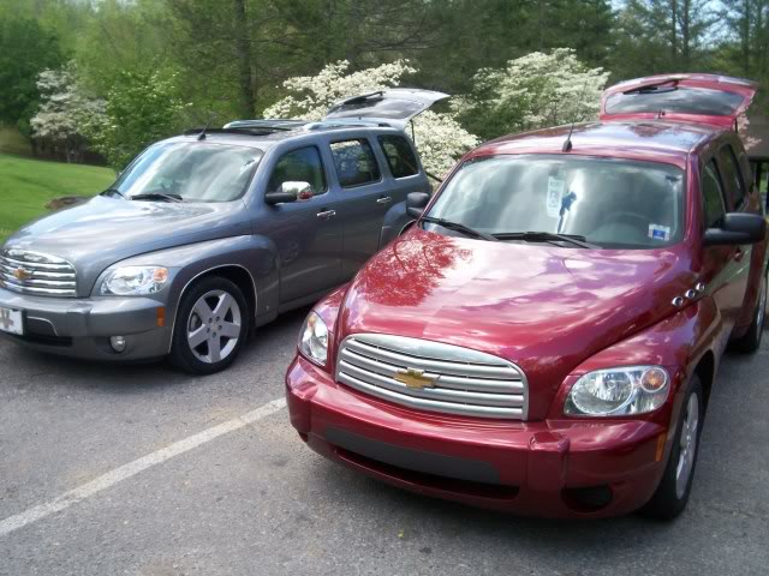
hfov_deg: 51.4
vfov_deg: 39.7
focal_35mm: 36
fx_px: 800
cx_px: 384
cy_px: 288
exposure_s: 1/158
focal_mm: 5.9
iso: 100
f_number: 4.5
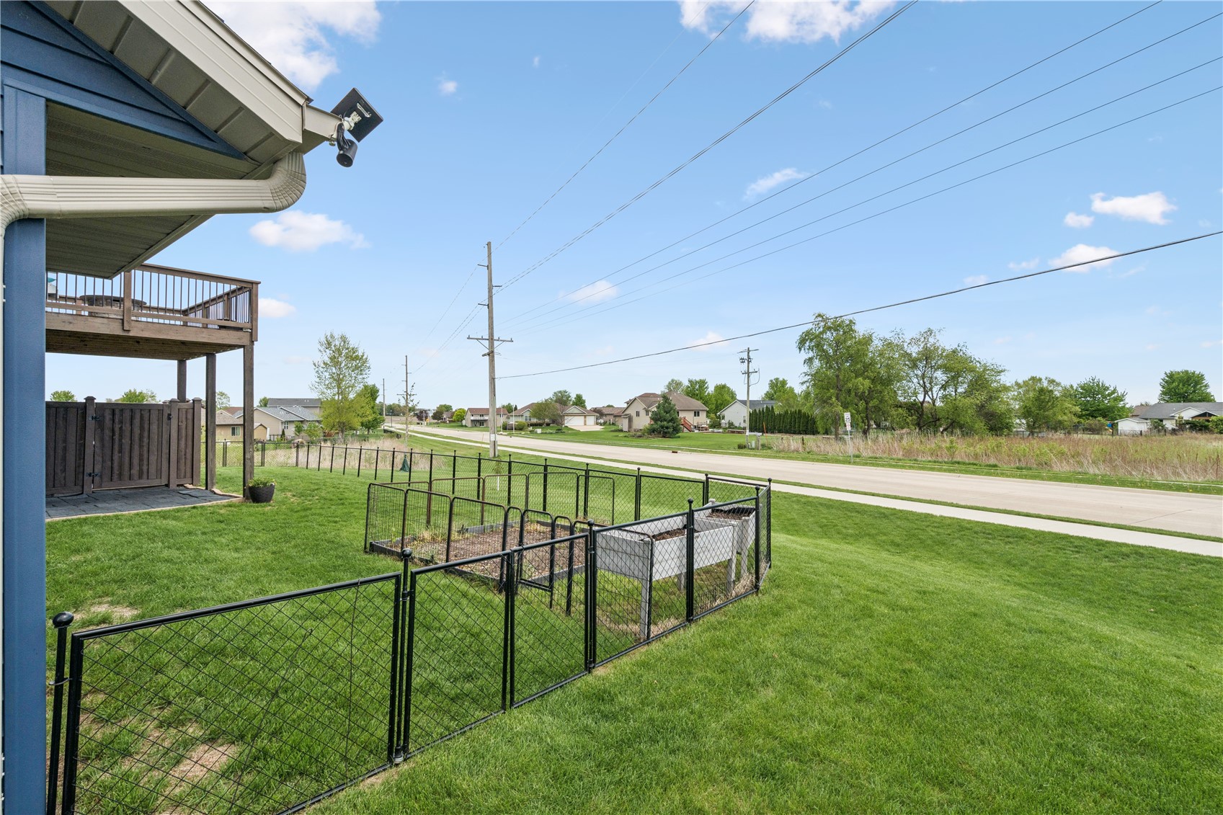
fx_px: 543
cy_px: 408
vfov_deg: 73.7
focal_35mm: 16
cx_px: 612
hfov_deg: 96.7
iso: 400
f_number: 11
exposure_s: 1/640
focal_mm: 16
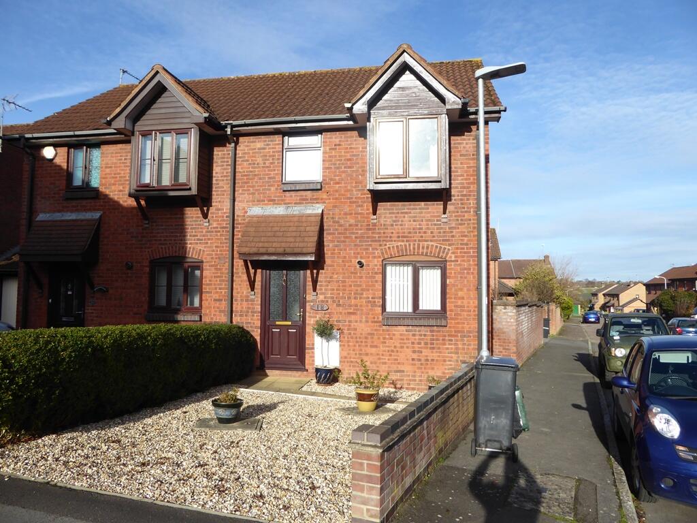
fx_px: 503
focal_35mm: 25
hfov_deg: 69.4
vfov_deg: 54.9
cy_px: 262
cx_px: 348
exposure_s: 1/640
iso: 80
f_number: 3.3
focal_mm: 4.3
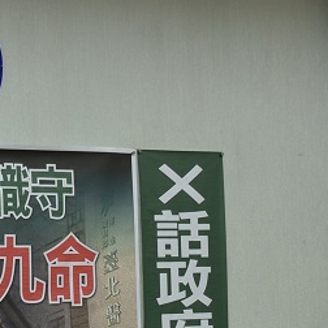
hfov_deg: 14.4
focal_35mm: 120
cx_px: 52
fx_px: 1286
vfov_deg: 14.3
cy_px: 311
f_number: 4.5
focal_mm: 28
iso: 400
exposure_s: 1/80
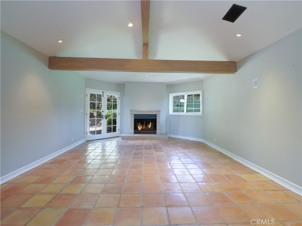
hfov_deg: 94.5
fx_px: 140
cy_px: 113
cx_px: 151
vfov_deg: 78.1
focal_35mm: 16
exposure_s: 1/30
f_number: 8
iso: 2000
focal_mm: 8
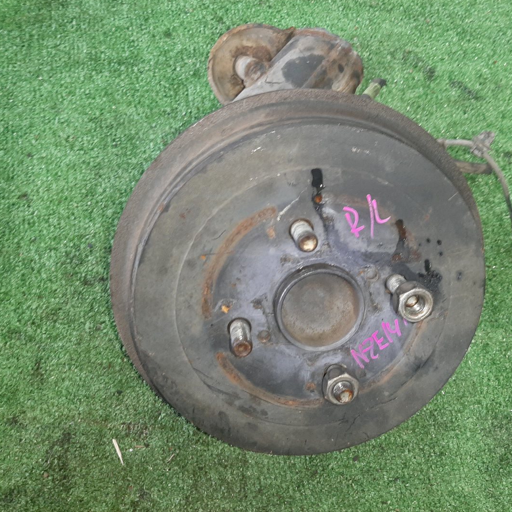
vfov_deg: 52.5
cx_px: 301
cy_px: 254
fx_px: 519
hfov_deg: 52.3
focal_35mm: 31
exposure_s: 1/25
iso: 166
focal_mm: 3.93
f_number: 1.7
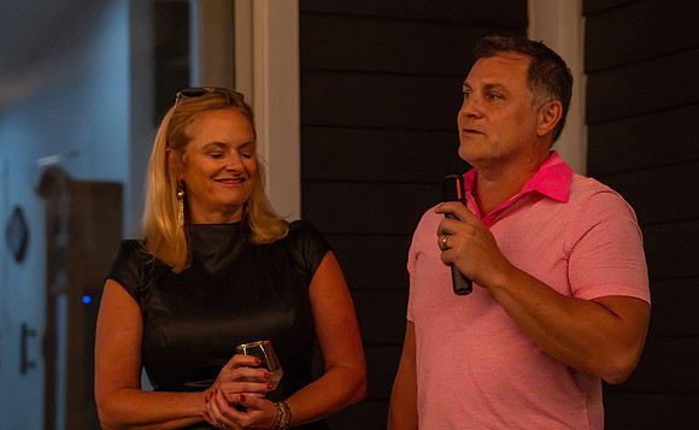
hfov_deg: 18.8
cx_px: 344
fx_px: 2111
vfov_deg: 11.6
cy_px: 199
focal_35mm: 111
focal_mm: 75
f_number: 3.5
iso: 5000
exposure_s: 1/125
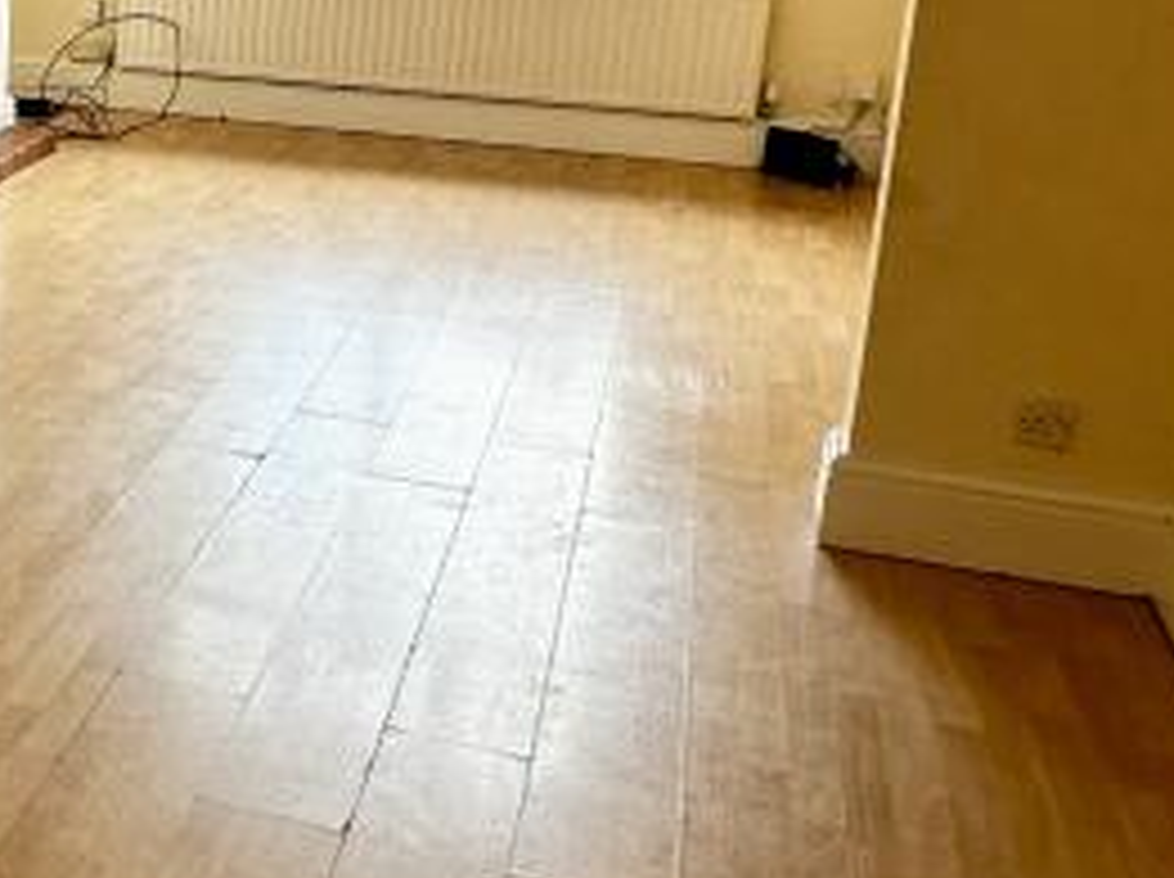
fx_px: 1863
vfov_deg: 26.1
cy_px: 207
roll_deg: -0.7
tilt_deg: -13.6
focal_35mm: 55
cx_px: -202
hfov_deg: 30.3
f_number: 2.2
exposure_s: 1/99
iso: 100
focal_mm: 2.22
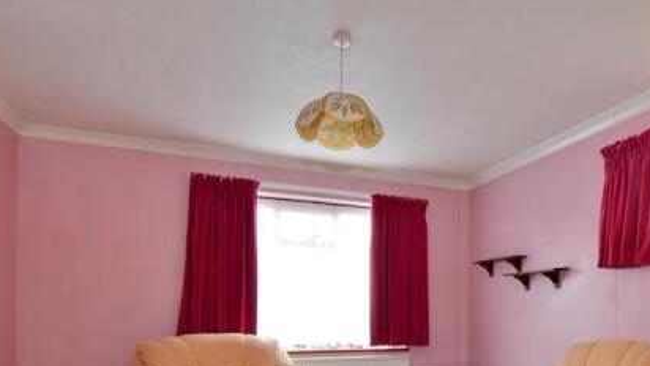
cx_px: 426
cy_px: 315
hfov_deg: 72.1
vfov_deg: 42.9
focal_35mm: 25
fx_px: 431
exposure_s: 1/1.6
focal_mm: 10
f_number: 11
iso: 400
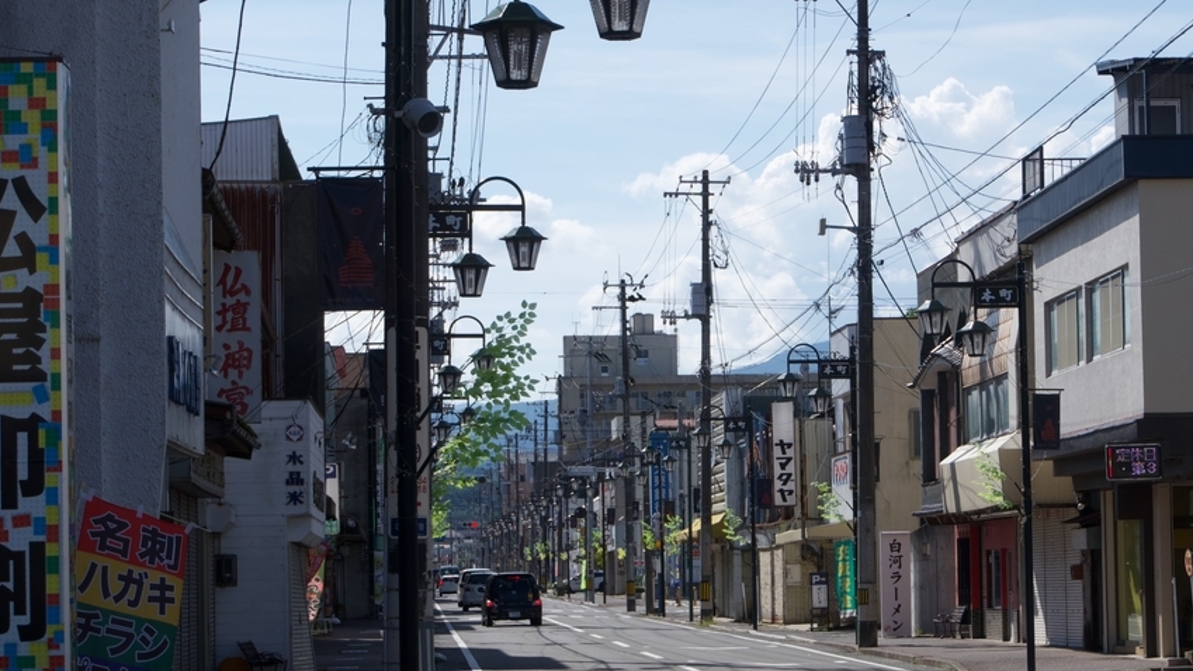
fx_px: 3512
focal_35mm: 111
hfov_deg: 19.3
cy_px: 414
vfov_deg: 10.9
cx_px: 704
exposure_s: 1/1250
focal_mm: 50
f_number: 7.1
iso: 200
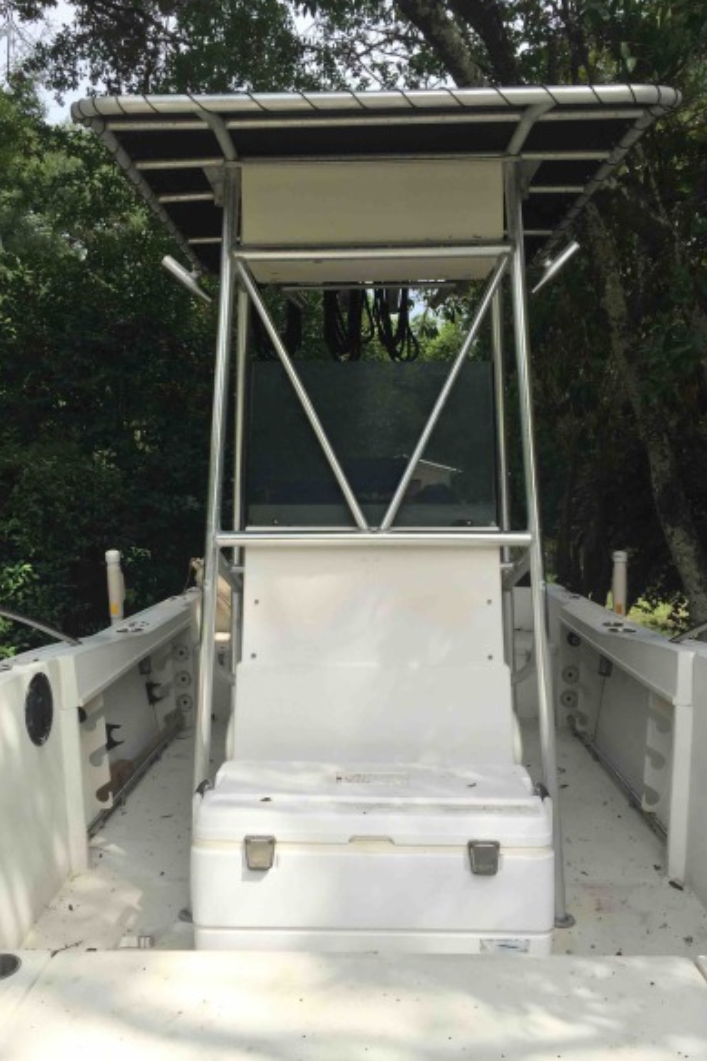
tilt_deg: -3.3
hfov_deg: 42.3
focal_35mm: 31
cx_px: 338
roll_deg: -0.9
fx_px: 914
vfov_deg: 60.3
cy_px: 520
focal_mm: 4.15
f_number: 2.2
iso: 32
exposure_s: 1/1014
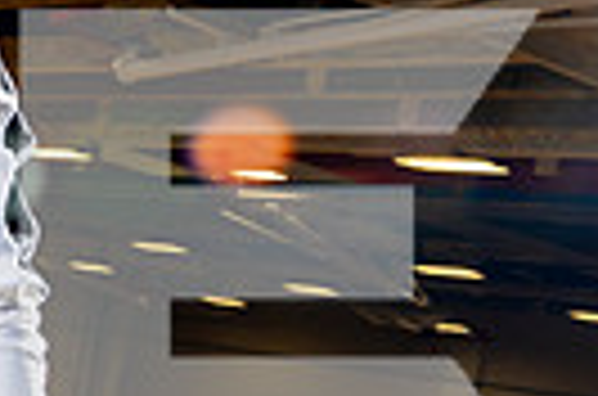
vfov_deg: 13.0
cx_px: -607
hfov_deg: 15.5
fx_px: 1740
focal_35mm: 105
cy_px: 250
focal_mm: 24
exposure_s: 1/250
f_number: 5.6
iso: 250
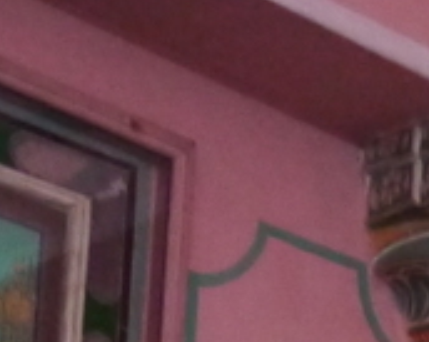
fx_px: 2421
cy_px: 1004
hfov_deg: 9.3
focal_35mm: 191
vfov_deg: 7.2
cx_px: 953
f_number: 3.5
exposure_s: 1/50
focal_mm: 14
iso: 1600
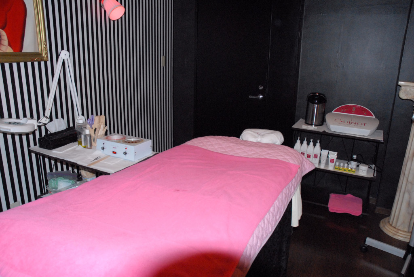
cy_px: 138
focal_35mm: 27
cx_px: 207
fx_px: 311
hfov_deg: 67.3
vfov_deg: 48.0
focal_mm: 18
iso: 1600
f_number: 5.6
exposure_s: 1/60
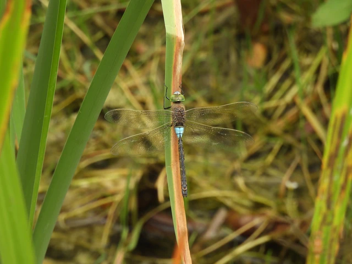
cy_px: 132
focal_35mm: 1100
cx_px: 176
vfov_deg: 1.4
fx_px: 11186
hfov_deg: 1.8
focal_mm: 196
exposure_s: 1/125
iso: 100
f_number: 5.6
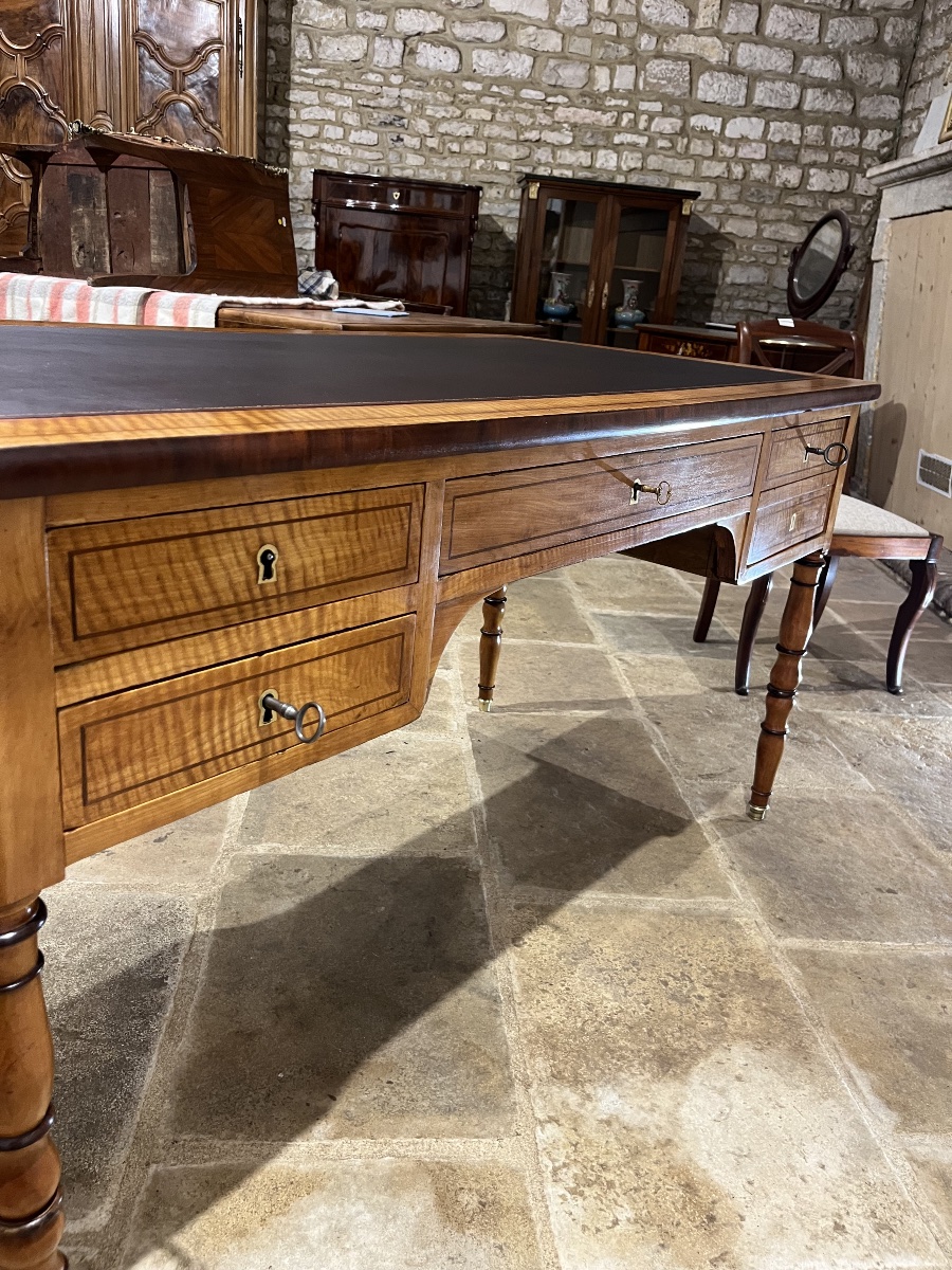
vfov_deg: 67.3
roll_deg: -4.7
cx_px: 476
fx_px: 953
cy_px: 635
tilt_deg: -19.3
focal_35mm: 26
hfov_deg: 53.1
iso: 200
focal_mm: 5.1
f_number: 1.6
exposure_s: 1/50
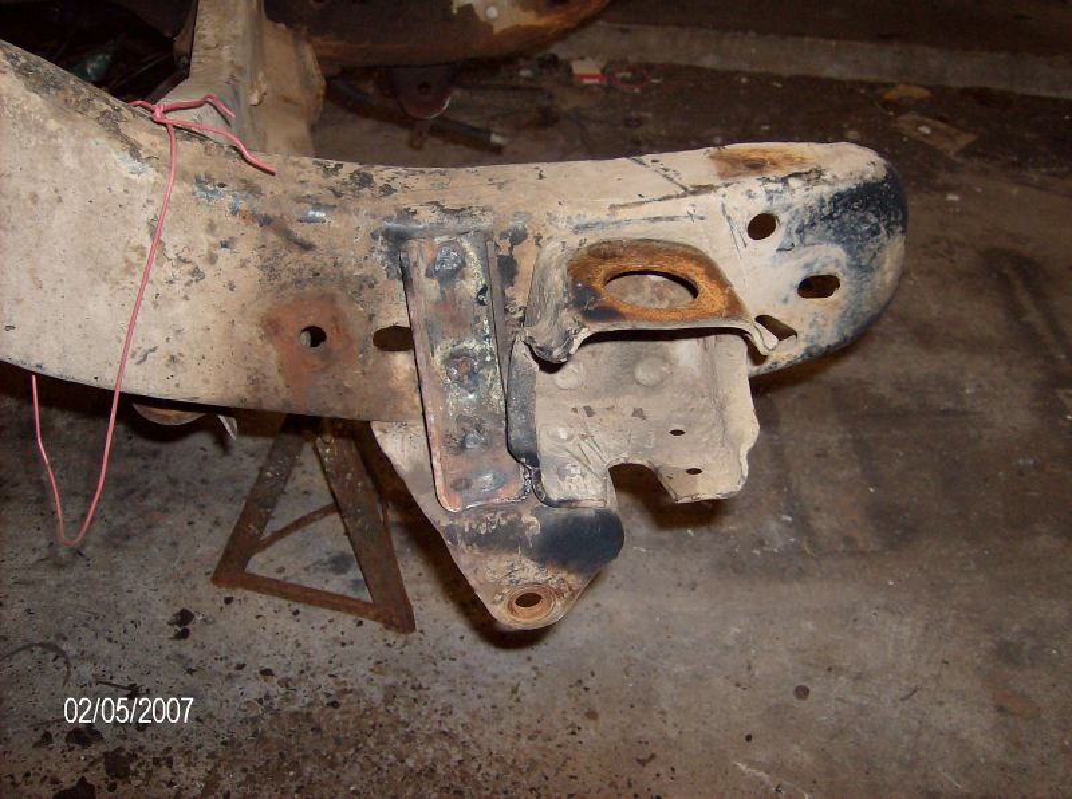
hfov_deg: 51.5
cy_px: 400
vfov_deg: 39.5
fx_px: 1112
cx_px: 536
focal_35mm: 36
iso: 200
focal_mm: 6
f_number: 2.8
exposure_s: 1/60
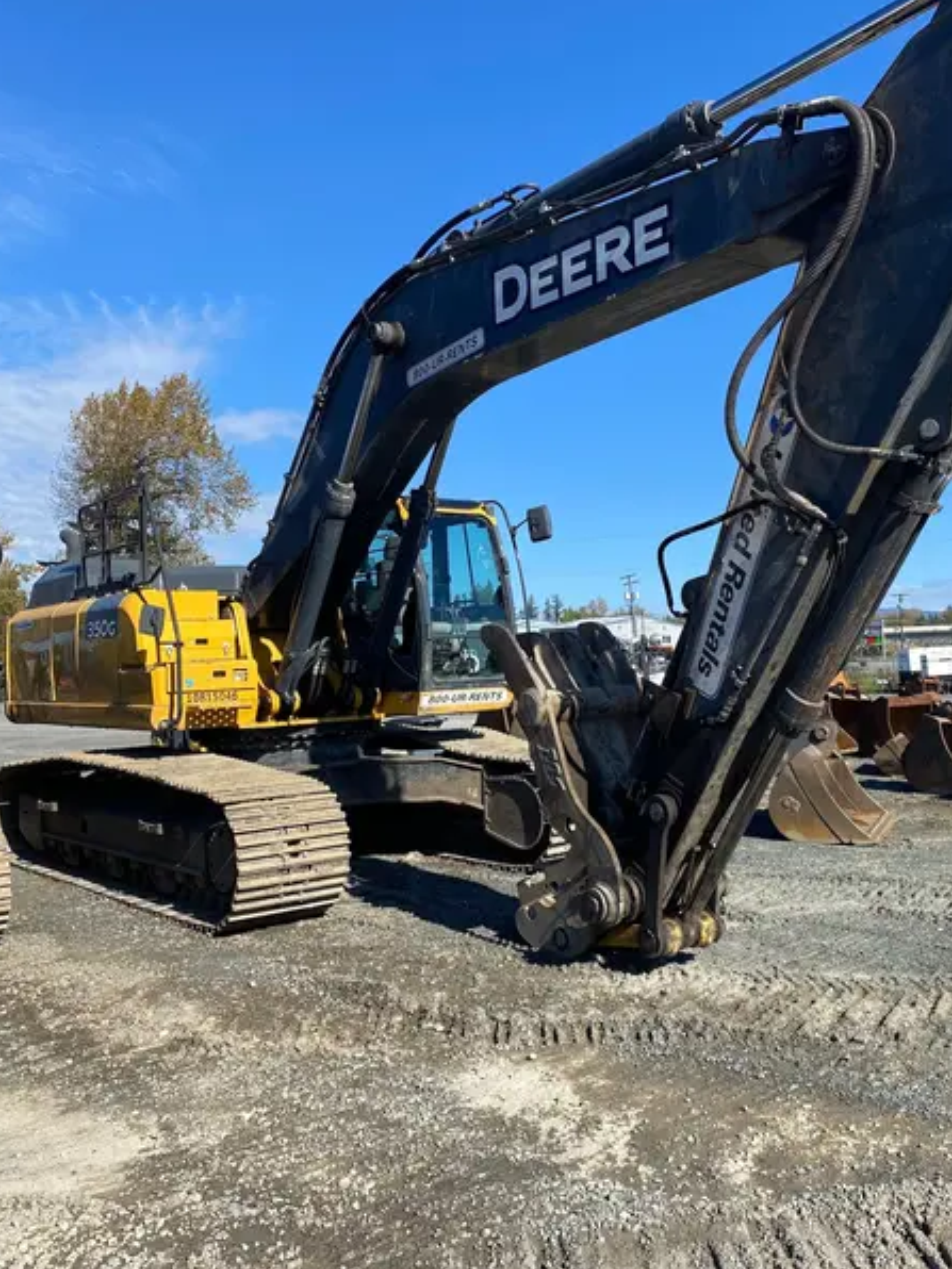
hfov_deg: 44.1
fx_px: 1173
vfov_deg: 56.8
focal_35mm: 32
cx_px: 537
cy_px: 591
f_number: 1.8
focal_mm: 4.25
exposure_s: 1/2222
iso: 32
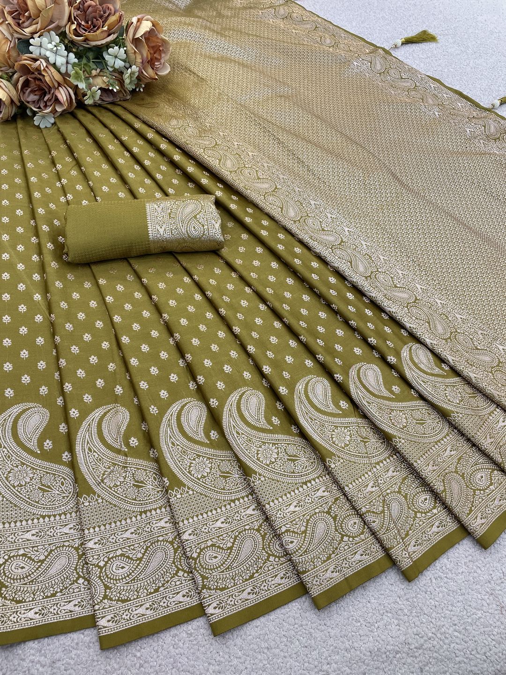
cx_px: 253
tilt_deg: -56.4
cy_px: 338
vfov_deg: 67.3
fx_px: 507
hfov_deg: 53.1
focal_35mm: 26
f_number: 1.6
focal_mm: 4.2
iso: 80
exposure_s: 1/100
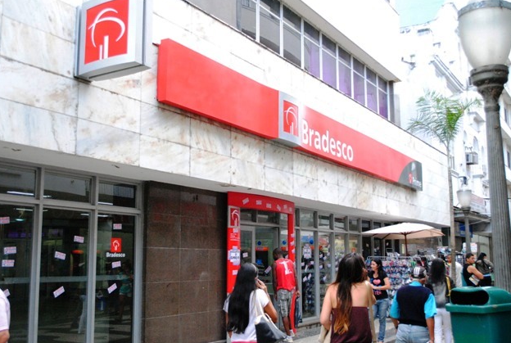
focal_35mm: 40
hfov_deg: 48.4
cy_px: 173
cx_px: 254
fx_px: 569
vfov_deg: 33.6
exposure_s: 1/160
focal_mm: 26
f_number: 4.2
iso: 1600
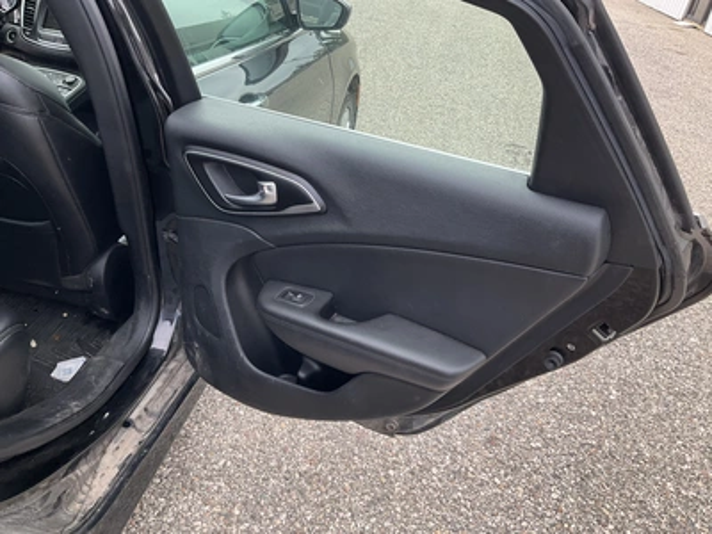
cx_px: 356
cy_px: 267
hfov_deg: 61.7
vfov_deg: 48.2
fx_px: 596
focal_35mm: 29
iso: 25
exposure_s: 1/286
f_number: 1.8
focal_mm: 3
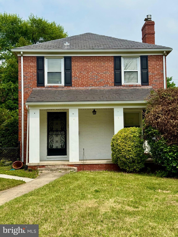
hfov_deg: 30.3
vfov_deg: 39.7
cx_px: 89
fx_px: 329
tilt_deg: +4.2
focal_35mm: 48
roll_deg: +0.9
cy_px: 118
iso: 64
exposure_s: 1/4608
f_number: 1.78
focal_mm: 6.76
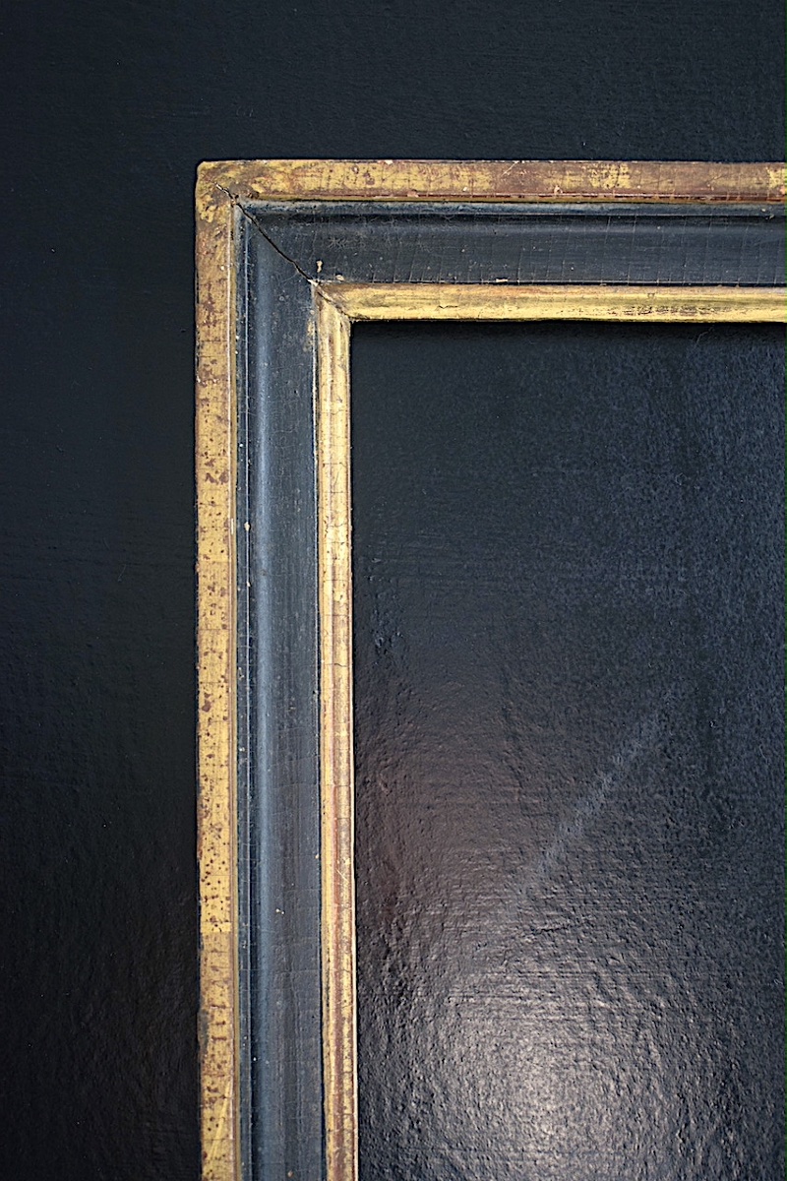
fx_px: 1574
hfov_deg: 28.1
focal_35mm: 48
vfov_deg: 41.1
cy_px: 590
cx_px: 394
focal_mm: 32
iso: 1400
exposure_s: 1/60
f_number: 4.5
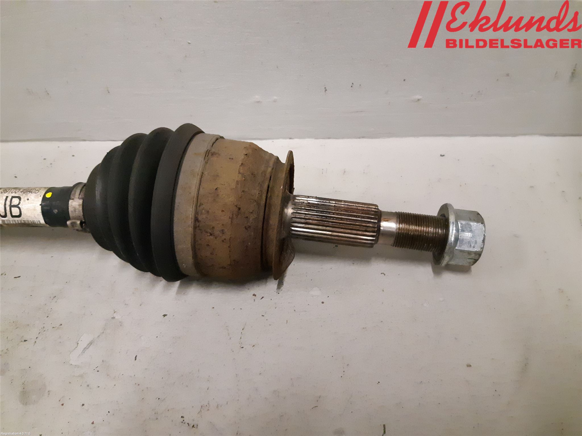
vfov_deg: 53.1
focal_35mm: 26
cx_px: 291
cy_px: 218
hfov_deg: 67.3
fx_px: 437
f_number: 1.7
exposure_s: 1/175
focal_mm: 3.93
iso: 800
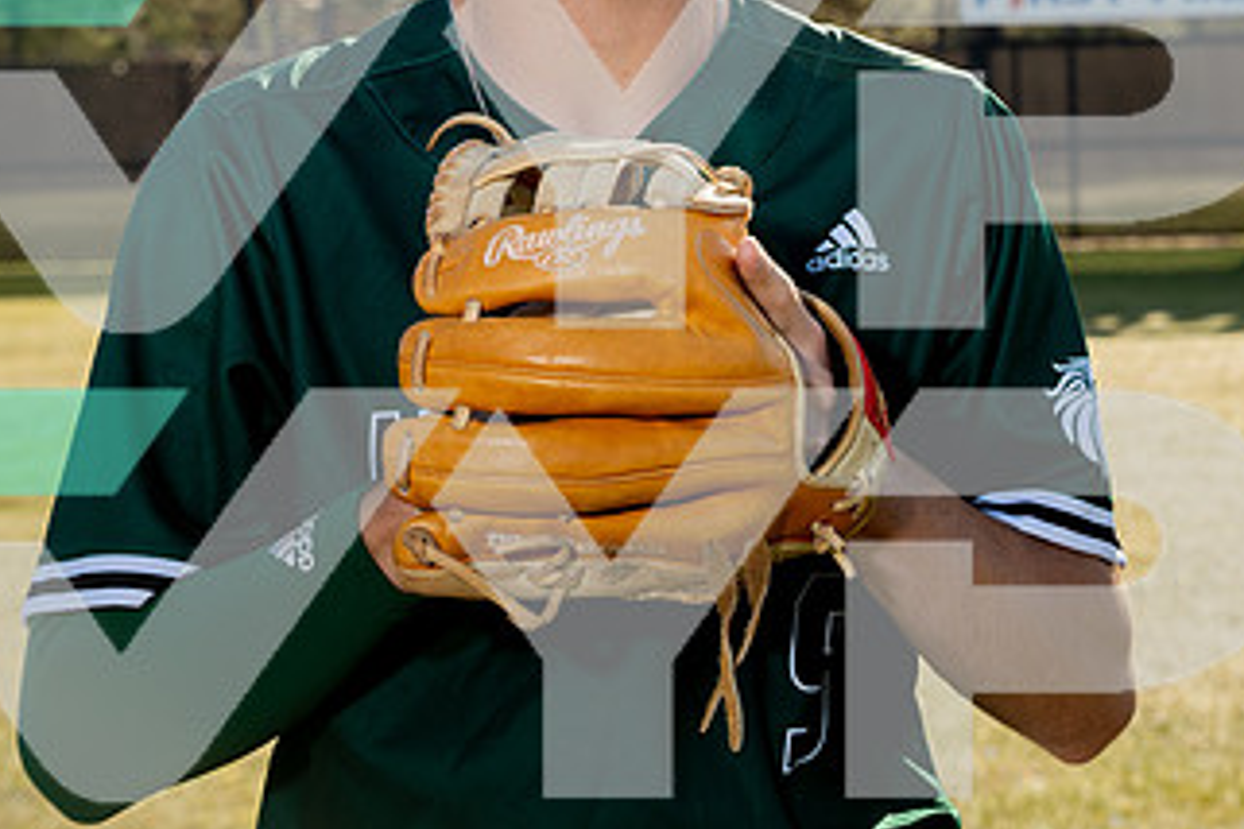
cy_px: 126
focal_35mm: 94
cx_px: 783
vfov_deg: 14.4
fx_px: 3248
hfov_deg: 21.6
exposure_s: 1/250
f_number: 5.6
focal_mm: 52
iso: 100
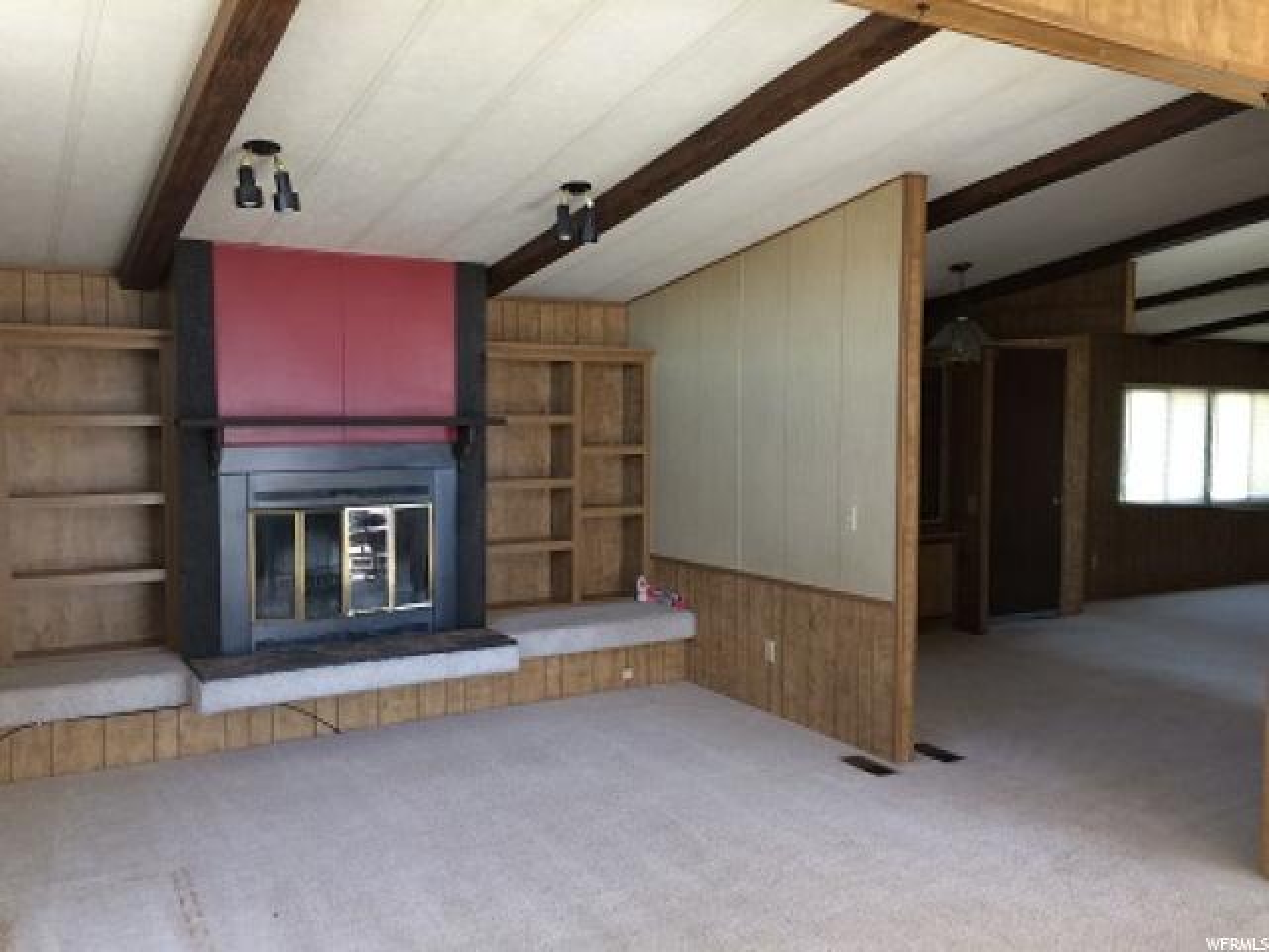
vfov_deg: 48.2
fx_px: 1063
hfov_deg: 61.7
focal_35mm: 29
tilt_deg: -3.3
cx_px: 634
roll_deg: +0.0
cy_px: 476
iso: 40
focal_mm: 4.15
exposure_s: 1/30
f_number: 2.2
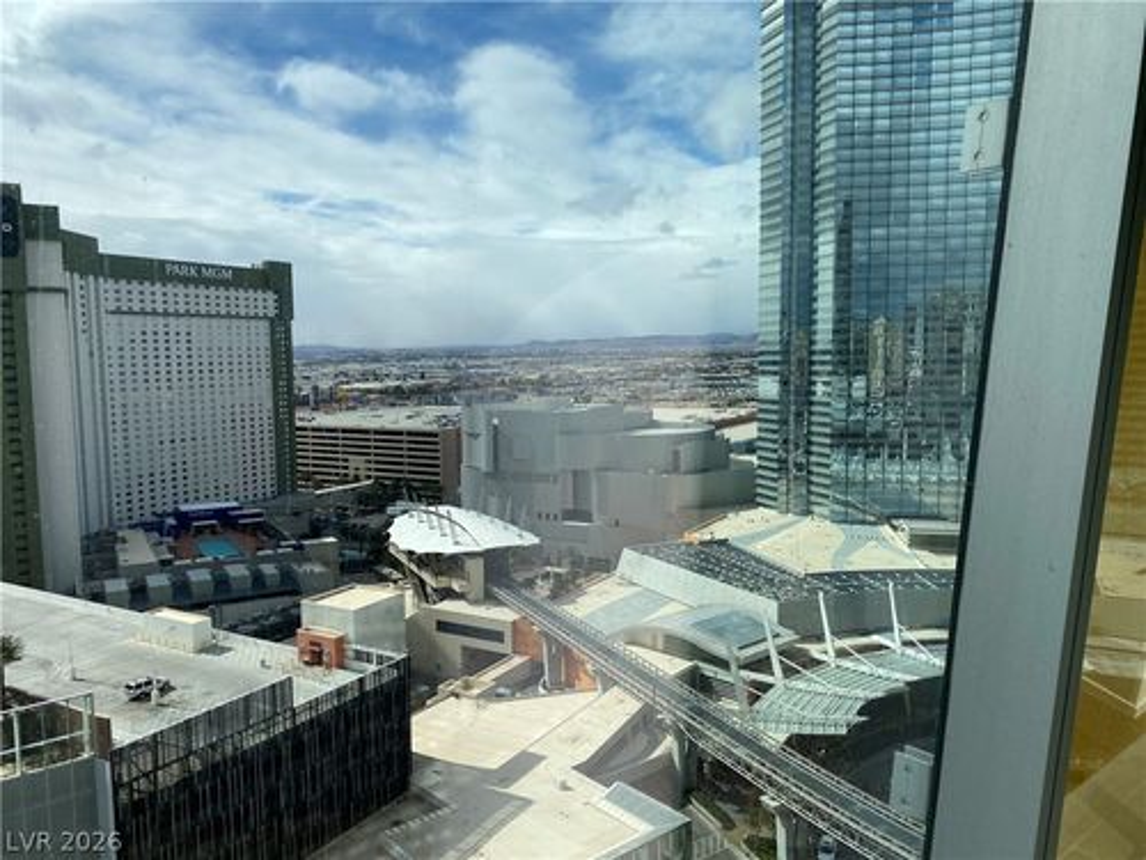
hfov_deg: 67.3
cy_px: 430
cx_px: 573
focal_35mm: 26
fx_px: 861
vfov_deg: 53.1
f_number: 1.8
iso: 32
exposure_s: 1/4274
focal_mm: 4.25
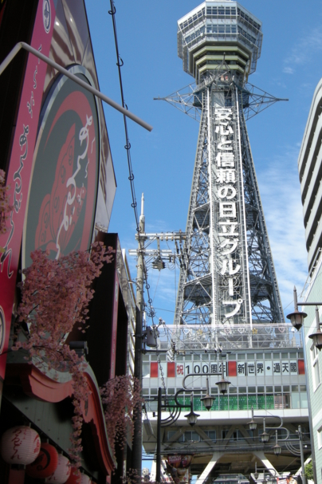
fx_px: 645
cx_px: 234
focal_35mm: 48
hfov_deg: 27.7
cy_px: 199
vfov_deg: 41.0
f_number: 3.4
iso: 64
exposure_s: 1/649
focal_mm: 7.5
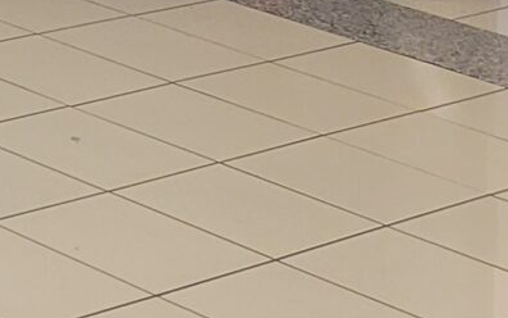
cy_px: -757
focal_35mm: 171
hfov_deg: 9.4
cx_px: -1053
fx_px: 2367
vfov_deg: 6.7
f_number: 1.8
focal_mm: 7
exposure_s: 1/60
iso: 160
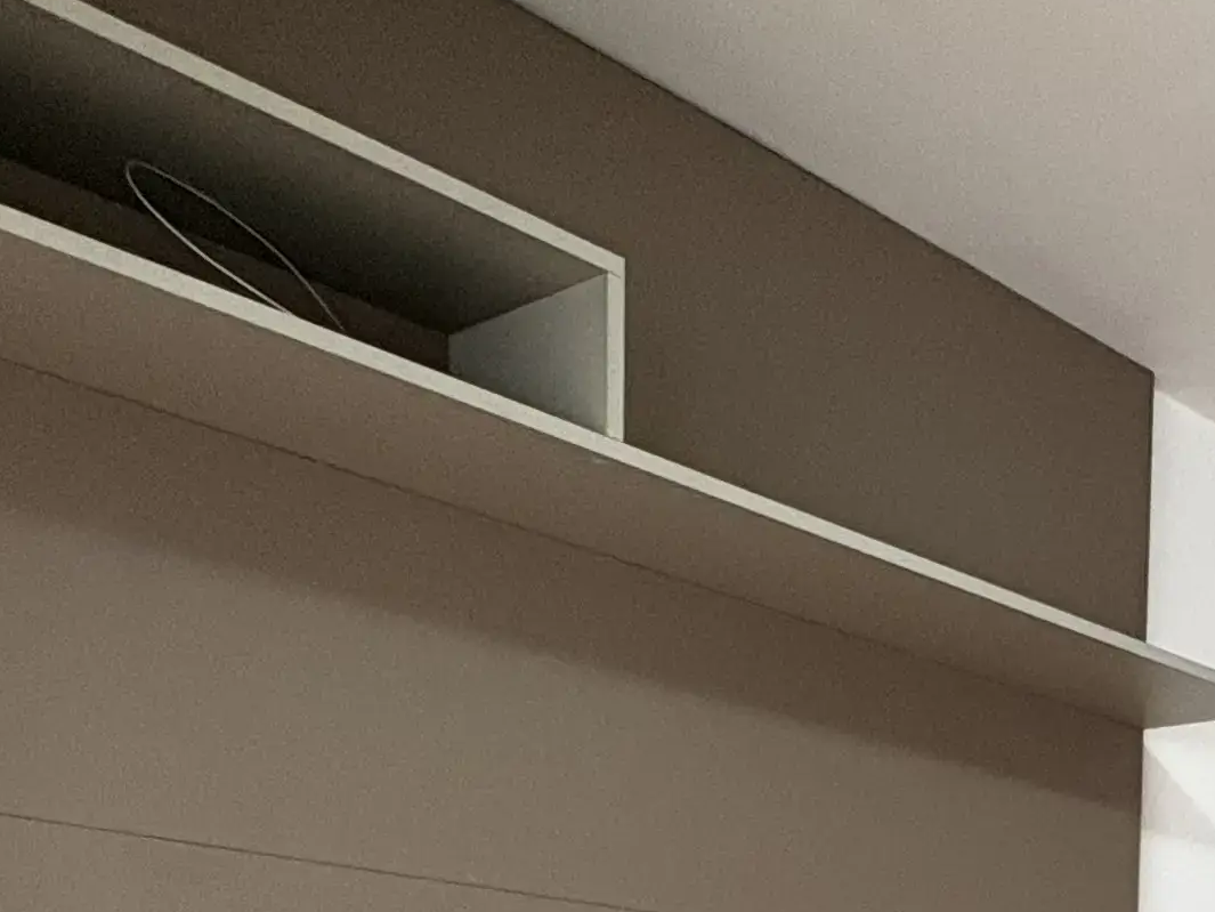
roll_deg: -1.8
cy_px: 1366
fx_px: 1860
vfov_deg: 22.6
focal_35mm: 53
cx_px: 1305
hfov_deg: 32.3
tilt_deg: -6.0
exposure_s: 1/60
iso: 250
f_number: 2.2
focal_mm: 2.22
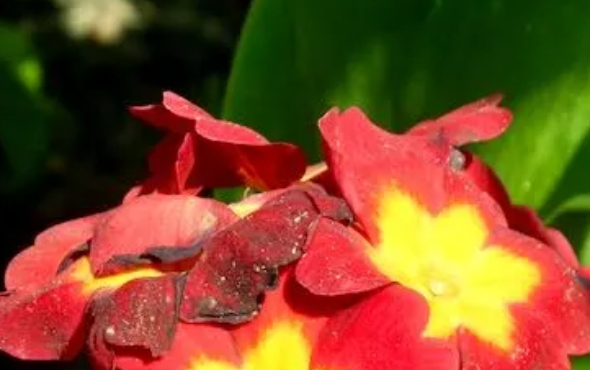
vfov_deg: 2.9
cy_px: 493
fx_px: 7352
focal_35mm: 457
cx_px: 266
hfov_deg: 4.6
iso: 160
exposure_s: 1/496
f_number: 4.6
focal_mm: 27.4
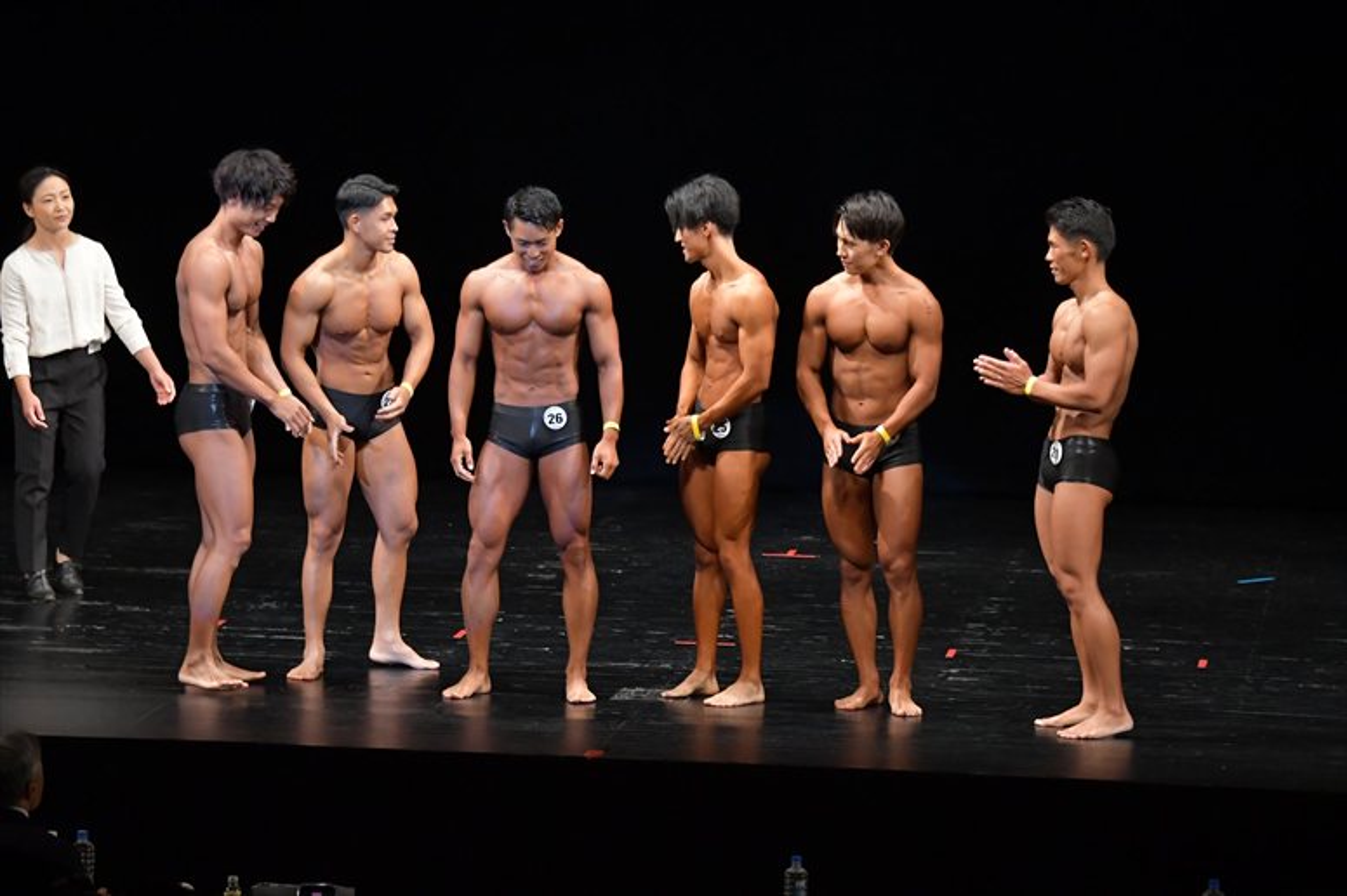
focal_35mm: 168
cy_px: 448
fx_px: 6283
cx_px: 674
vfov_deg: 8.2
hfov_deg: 12.2
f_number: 5.6
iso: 3200
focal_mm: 112
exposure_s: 1/400
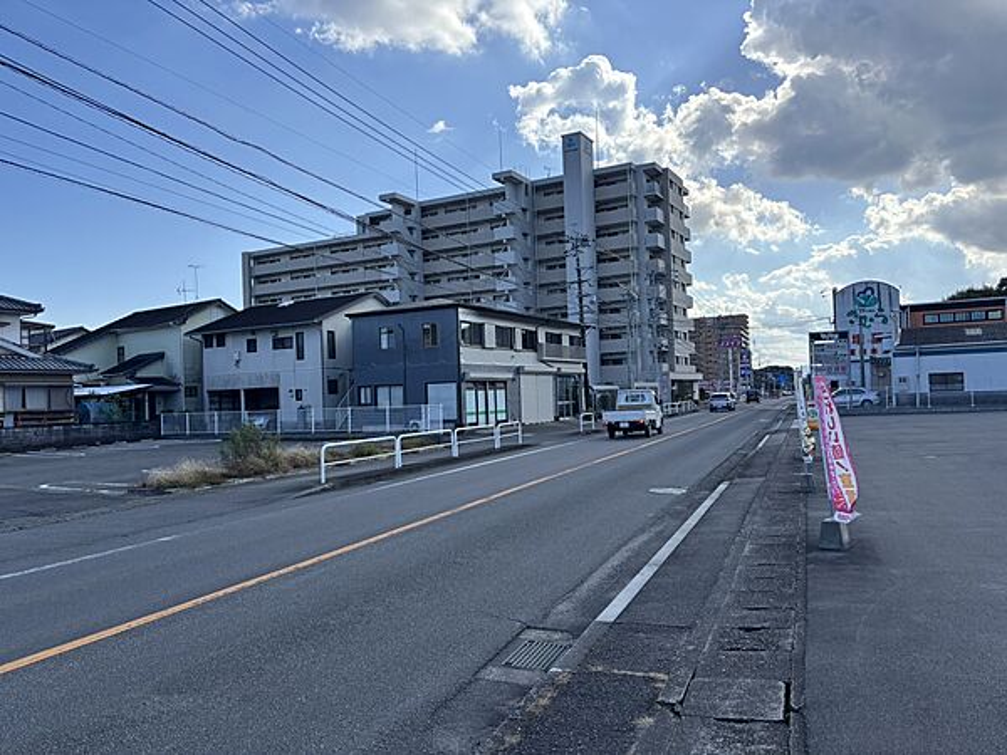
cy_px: 378
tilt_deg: +1.0
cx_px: 504
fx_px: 756
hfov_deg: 67.3
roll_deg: +1.9
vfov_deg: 53.1
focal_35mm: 26
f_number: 1.6
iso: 50
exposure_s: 1/2857
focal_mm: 5.96
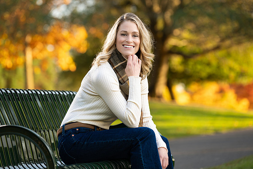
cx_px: 120
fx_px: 994
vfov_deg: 9.7
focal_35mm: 141
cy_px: 80
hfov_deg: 14.5
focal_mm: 135
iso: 100
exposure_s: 1/160
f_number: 3.5
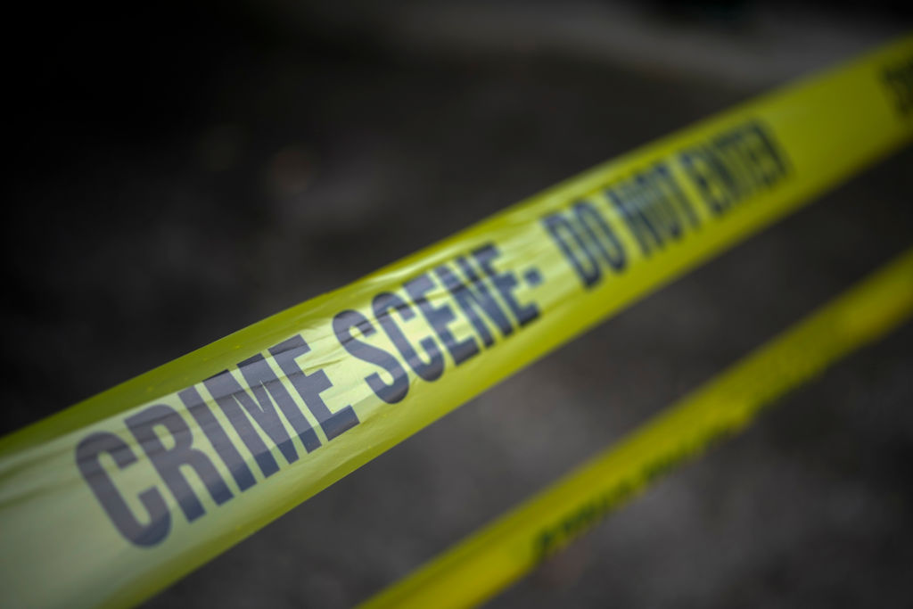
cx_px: 456
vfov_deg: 37.9
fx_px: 888
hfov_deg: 54.4
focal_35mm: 35
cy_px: 304
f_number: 1.4
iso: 250
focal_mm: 35
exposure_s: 1/1250
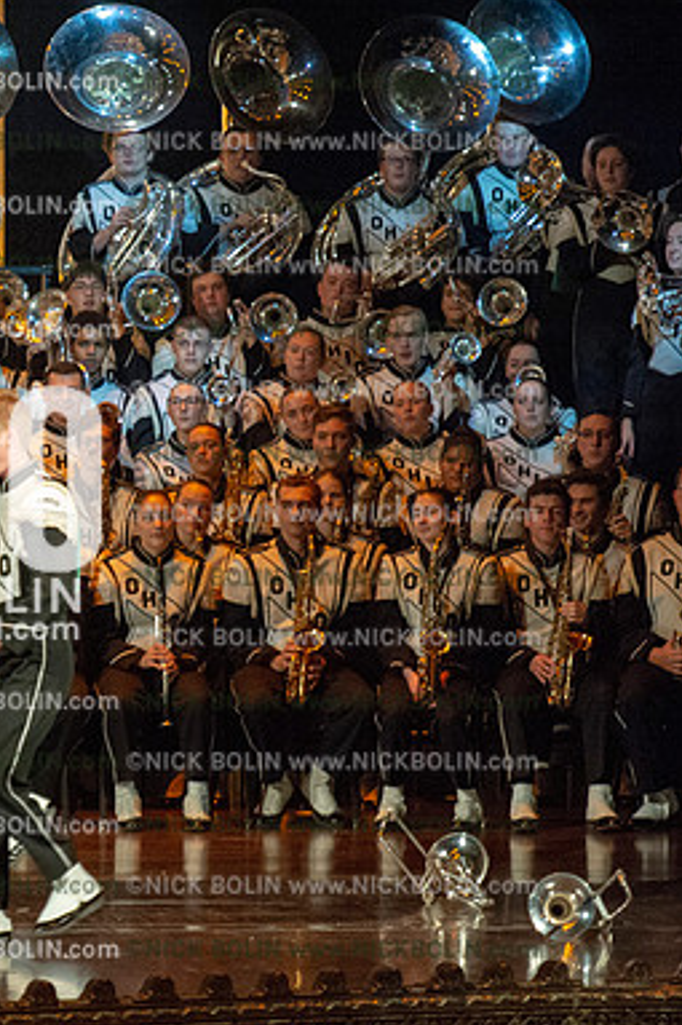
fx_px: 9044
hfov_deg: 4.3
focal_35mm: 318
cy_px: 514
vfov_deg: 6.5
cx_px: -88
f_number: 5.6
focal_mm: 210
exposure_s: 1/320
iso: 8000
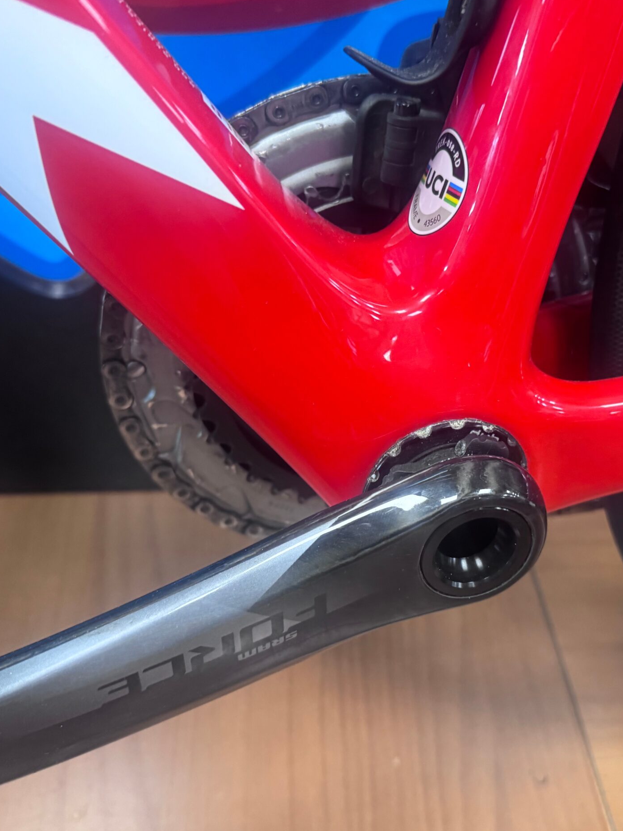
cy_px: 415
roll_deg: -6.7
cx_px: 375
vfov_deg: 55.4
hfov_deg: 42.7
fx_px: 792
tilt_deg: -40.9
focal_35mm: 33
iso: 400
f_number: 1.78
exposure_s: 1/50
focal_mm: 6.76
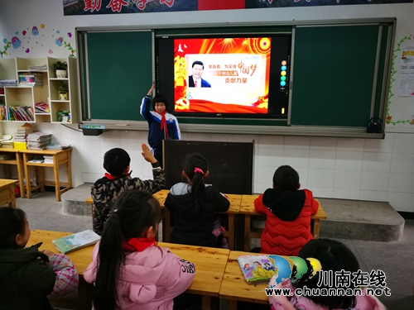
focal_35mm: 27
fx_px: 323
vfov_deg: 51.4
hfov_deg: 65.3
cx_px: 207
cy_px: 155
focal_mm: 4.5
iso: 320
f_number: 2.2
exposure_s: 1/25
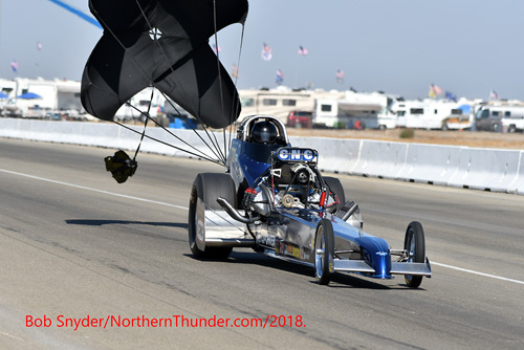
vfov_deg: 4.6
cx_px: 262
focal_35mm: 300
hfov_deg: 6.9
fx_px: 4369
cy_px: 175
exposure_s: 1/1250
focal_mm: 200
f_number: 5.6
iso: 160
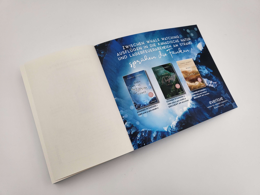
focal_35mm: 26
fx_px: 195
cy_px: 98
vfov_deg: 53.1
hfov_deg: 67.3
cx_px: 130
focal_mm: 4.25
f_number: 1.8
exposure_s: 1/418
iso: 50
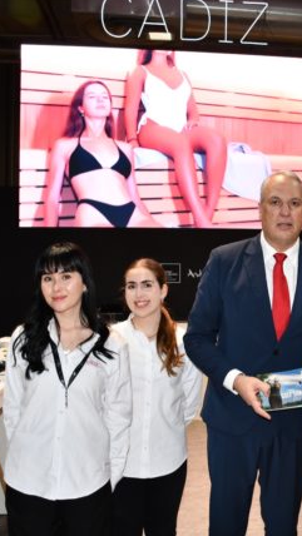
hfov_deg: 24.7
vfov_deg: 44.5
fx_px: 654
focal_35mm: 46
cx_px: 307
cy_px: 287
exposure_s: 1/125
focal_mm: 18
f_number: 3.5
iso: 360
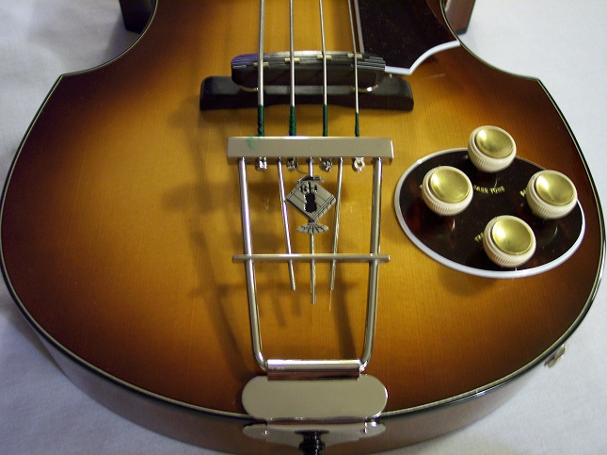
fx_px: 666
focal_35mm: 38
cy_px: 228
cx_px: 304
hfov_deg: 49.0
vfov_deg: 37.7
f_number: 2.8
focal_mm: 8
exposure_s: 1/10
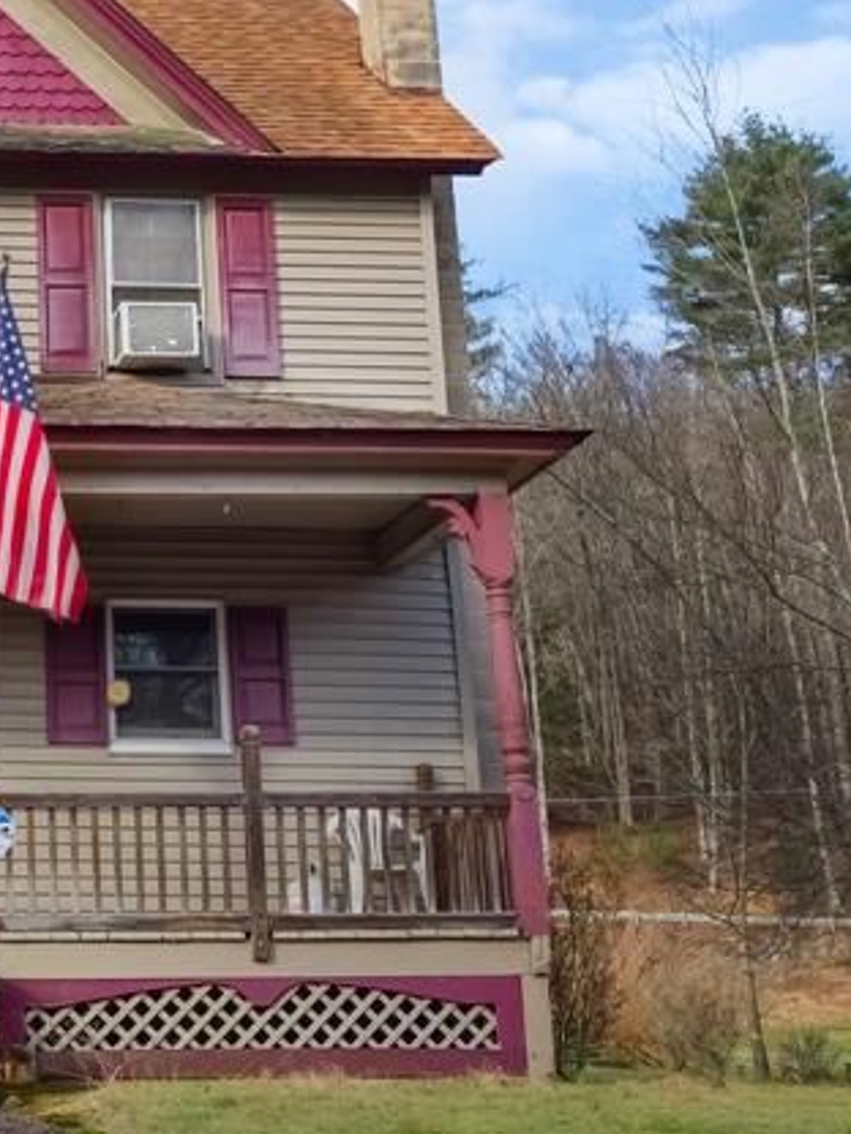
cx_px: -170
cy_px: 564
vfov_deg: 32.7
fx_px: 1934
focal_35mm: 59
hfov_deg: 22.8
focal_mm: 12
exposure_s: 1/1000
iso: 200
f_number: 4
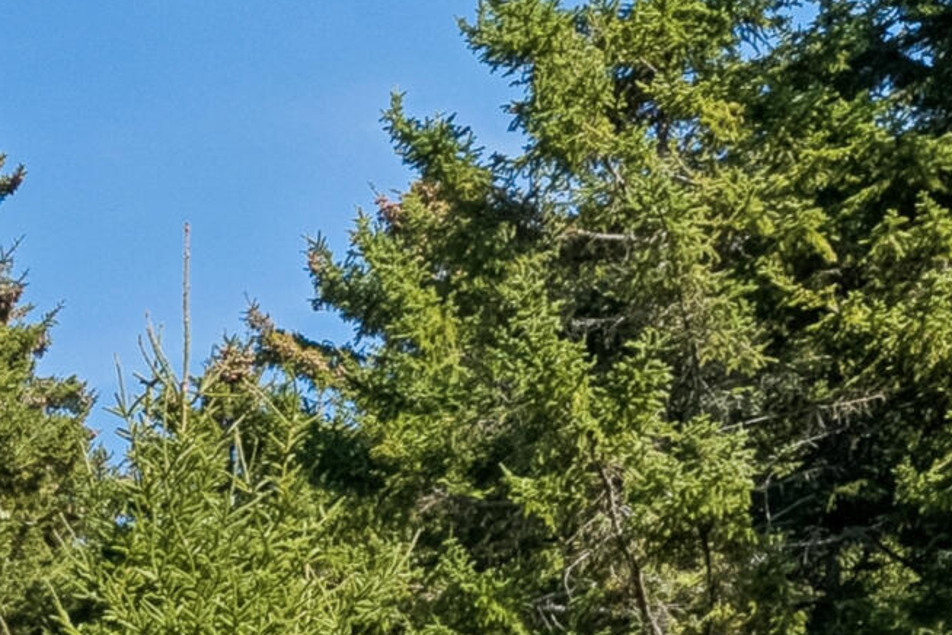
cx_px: -967
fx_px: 3517
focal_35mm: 133
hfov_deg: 13.2
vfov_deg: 9.7
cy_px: 1170
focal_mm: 29
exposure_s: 1/1000
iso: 320
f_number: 7.1
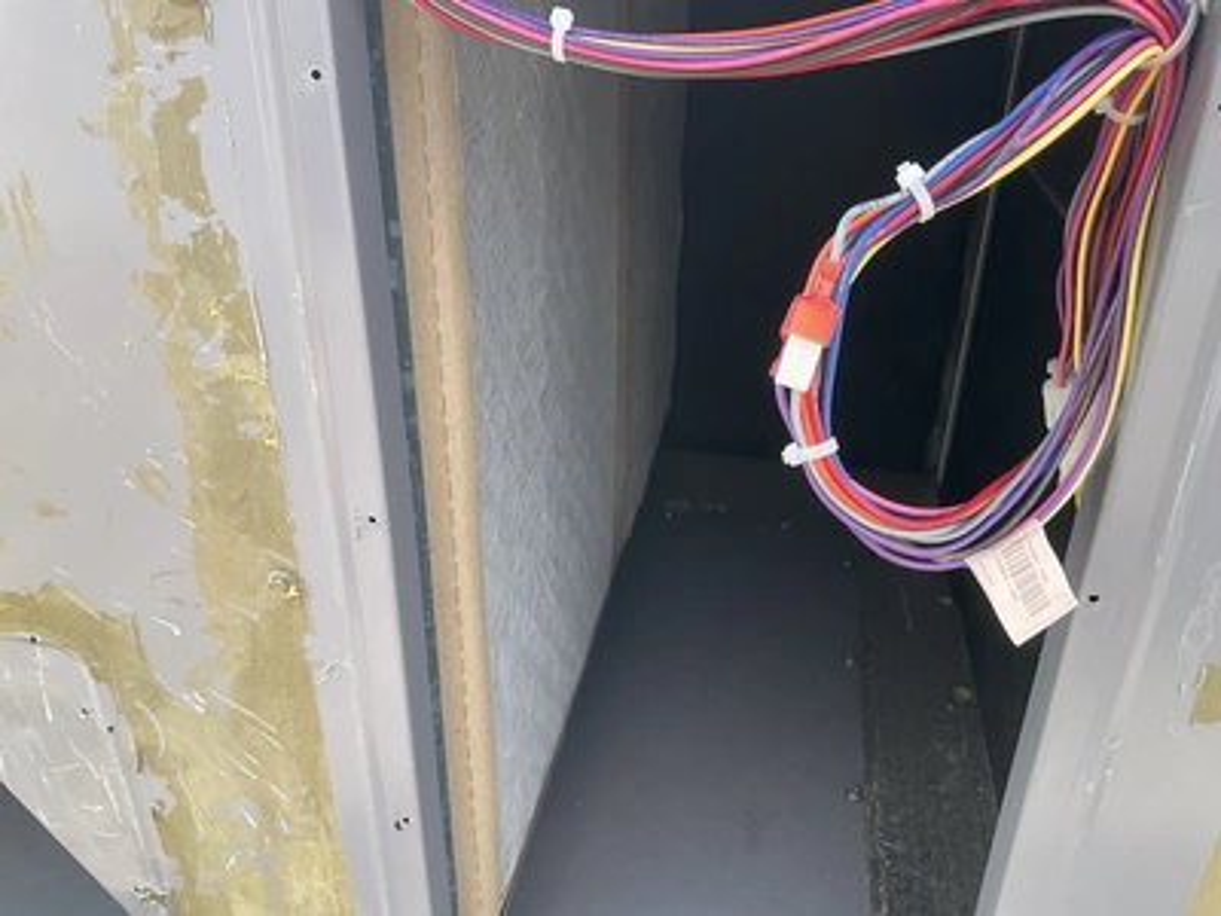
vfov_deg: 48.2
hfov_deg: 61.7
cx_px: 610
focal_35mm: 29
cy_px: 458
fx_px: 1023
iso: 25
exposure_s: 1/261
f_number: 1.8
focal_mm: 3
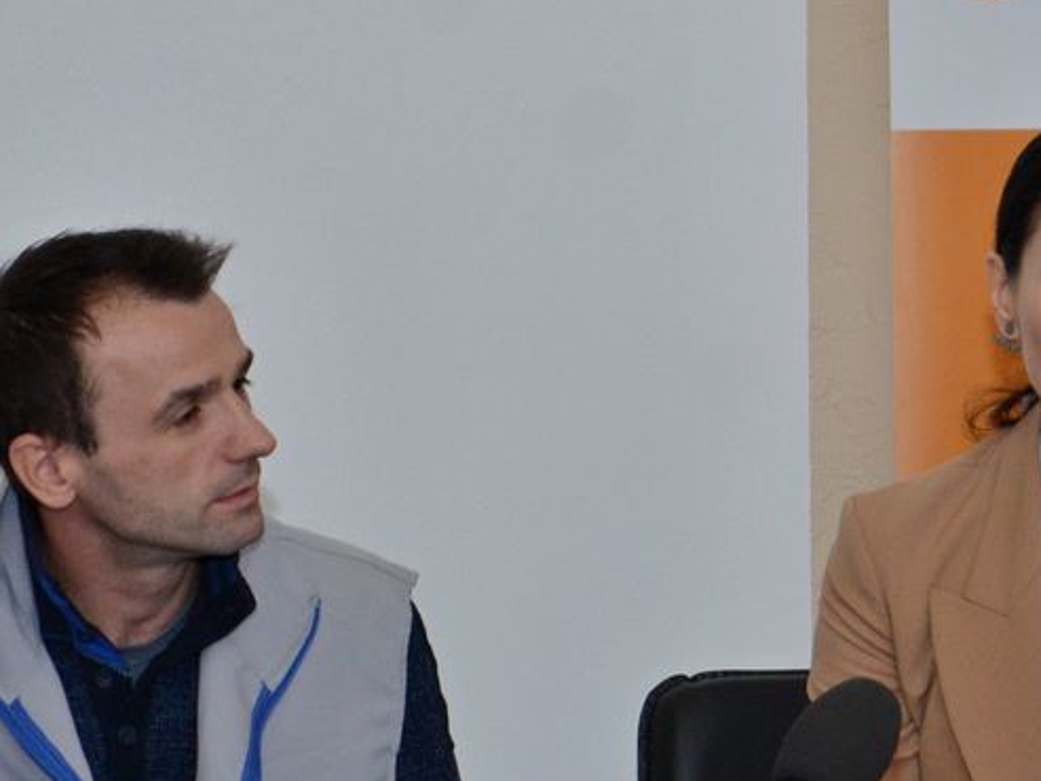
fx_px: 5896
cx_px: 1037
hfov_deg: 10.0
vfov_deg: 7.6
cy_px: 427
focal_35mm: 196
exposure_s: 1/250
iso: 640
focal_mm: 48
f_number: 4.8
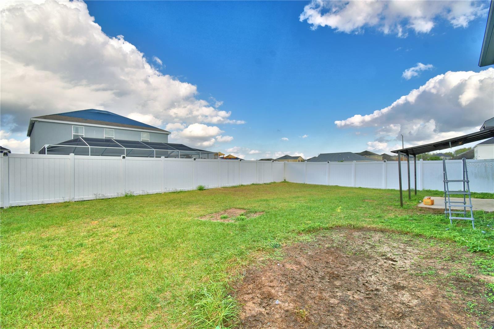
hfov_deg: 100.4
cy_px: 164
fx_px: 206
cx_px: 247
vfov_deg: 77.3
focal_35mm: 15
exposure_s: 1/250
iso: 100
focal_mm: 10
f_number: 10
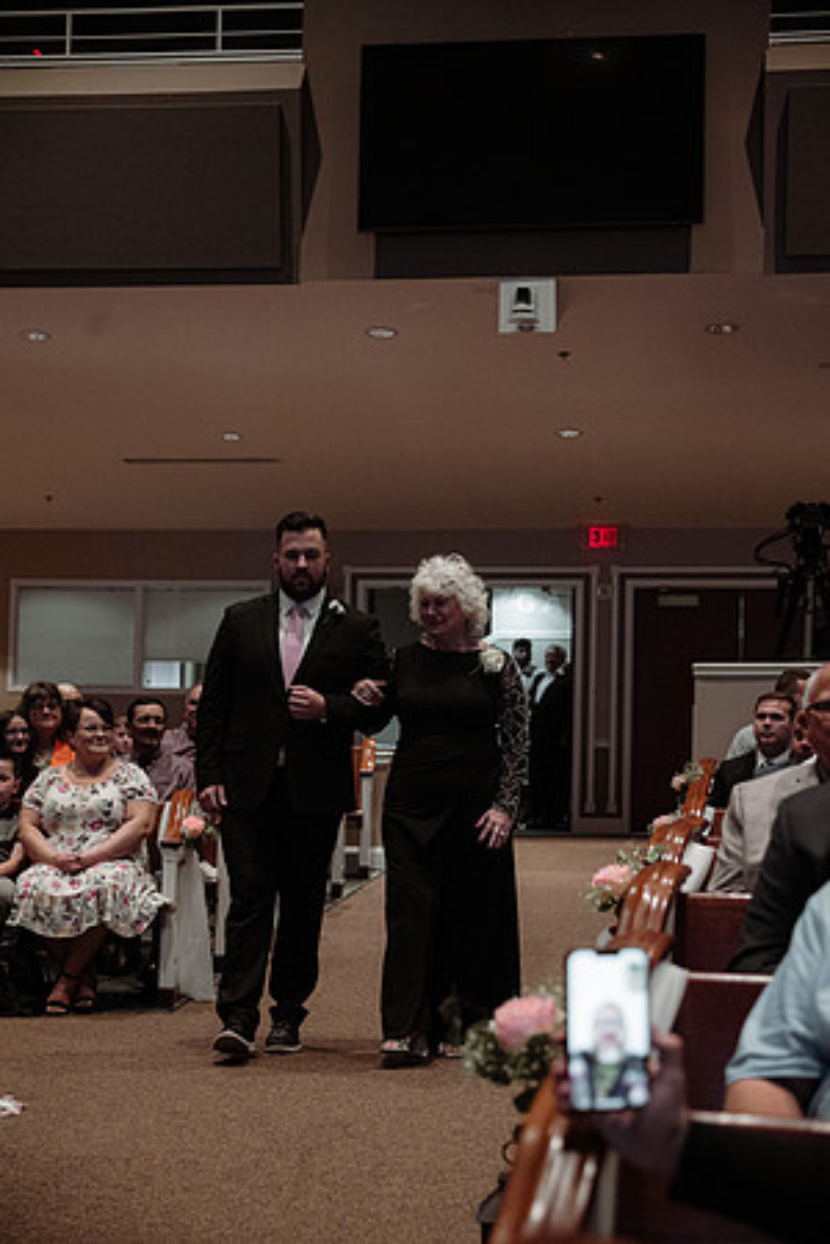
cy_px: 622
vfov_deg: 32.4
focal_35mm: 62
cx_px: 415
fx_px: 2144
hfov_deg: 21.9
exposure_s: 1/250
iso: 3200
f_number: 4
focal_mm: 62
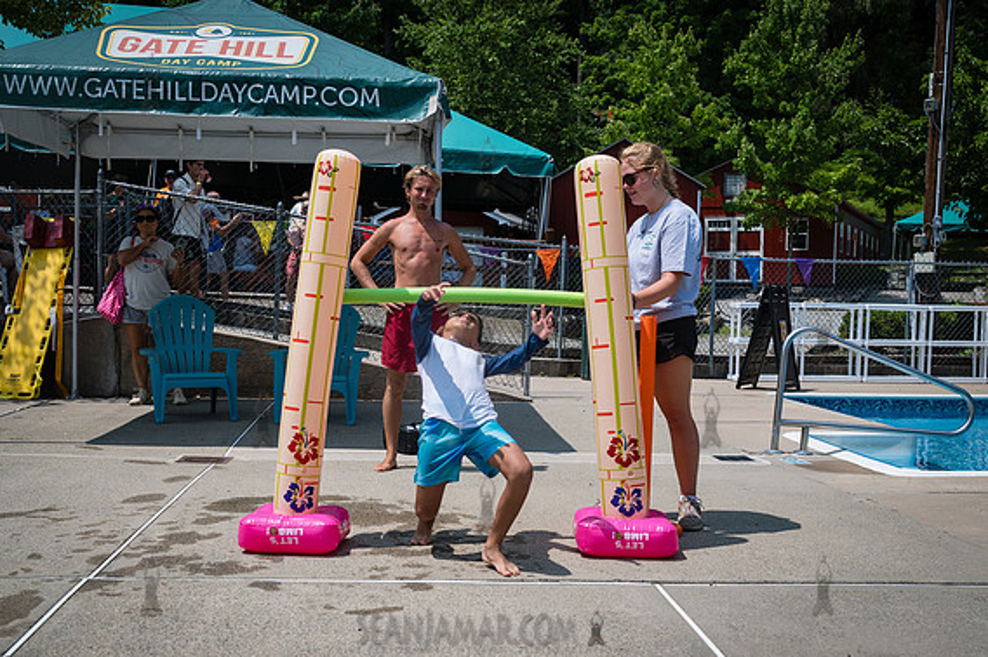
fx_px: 1179
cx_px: 469
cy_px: 400
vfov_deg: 31.1
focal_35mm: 43
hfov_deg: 45.4
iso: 100
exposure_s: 1/1000
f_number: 4.5
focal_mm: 35
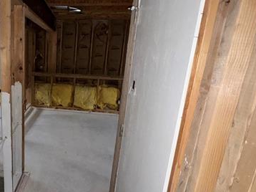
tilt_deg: -13.4
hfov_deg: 62.5
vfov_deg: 54.8
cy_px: 91
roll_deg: -1.7
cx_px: 45
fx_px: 185
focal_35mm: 25
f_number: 2.2
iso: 320
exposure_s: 1/60
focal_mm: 2.22
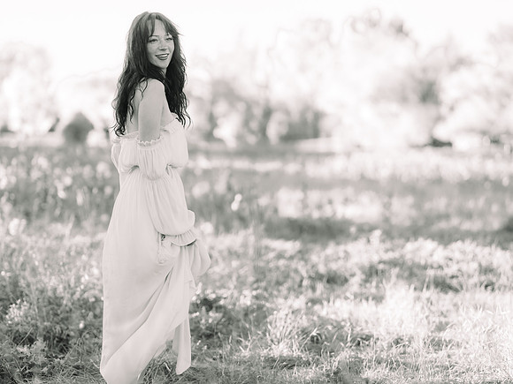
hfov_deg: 16.4
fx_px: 1780
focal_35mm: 120
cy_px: 192
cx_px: 256
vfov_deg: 12.3
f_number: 2.8
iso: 160
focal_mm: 111
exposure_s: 1/200
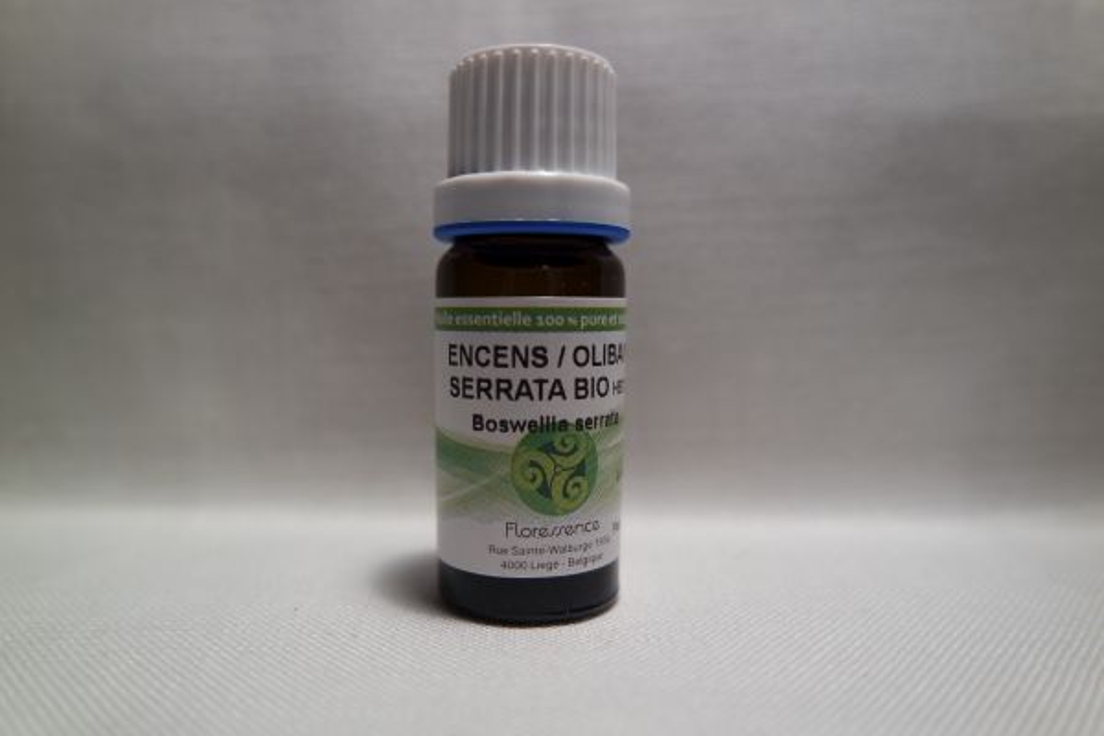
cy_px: 368
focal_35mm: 24
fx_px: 736
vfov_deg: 53.1
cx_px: 552
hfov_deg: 73.7
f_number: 3.5
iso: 200
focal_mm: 16
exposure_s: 1/40
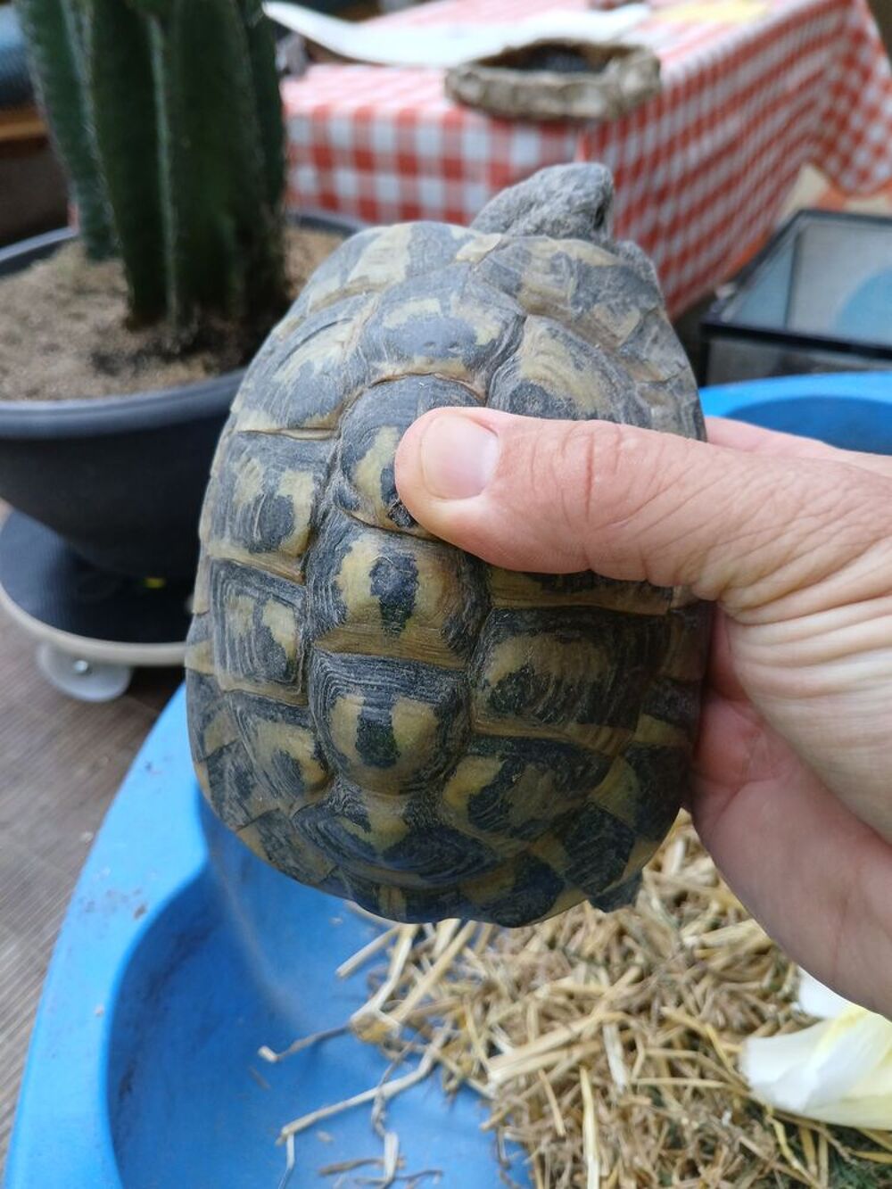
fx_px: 893
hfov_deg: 53.1
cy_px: 594
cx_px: 446
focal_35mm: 26
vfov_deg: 67.3
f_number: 1.8
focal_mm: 3.98
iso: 125
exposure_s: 1/50
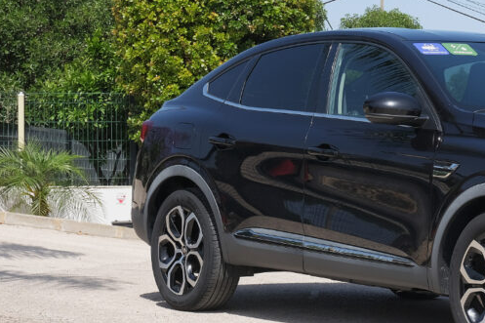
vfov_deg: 9.9
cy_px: 181
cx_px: 496
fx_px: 1858
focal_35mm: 138
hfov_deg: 14.6
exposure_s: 1/200
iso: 160
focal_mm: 44.5
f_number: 9
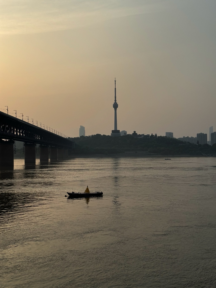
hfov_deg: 30.3
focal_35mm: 48
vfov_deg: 39.7
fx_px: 399
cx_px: 108
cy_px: 144
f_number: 1.78
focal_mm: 6.76
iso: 64
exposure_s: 1/4608
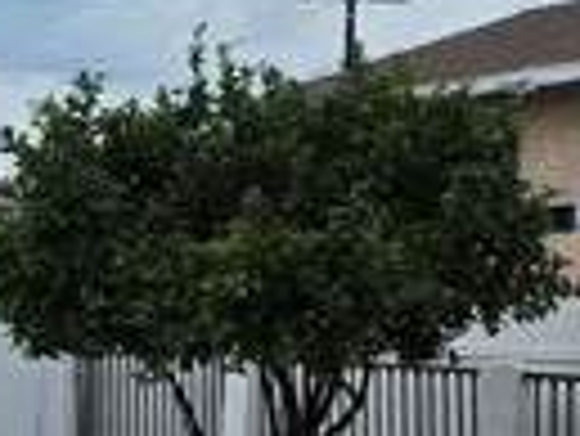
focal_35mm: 114
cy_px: 306
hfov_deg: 14.0
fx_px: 1912
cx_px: -638
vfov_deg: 13.0
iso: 80
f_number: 1.7
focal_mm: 6.3
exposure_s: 1/7944
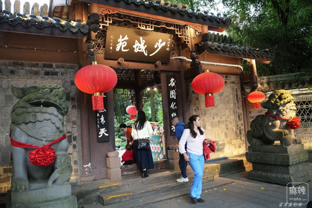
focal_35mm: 28
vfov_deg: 46.4
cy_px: 104
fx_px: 243
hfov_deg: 65.5
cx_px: 156
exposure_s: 1/160
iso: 4000
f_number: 3.2
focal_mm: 28
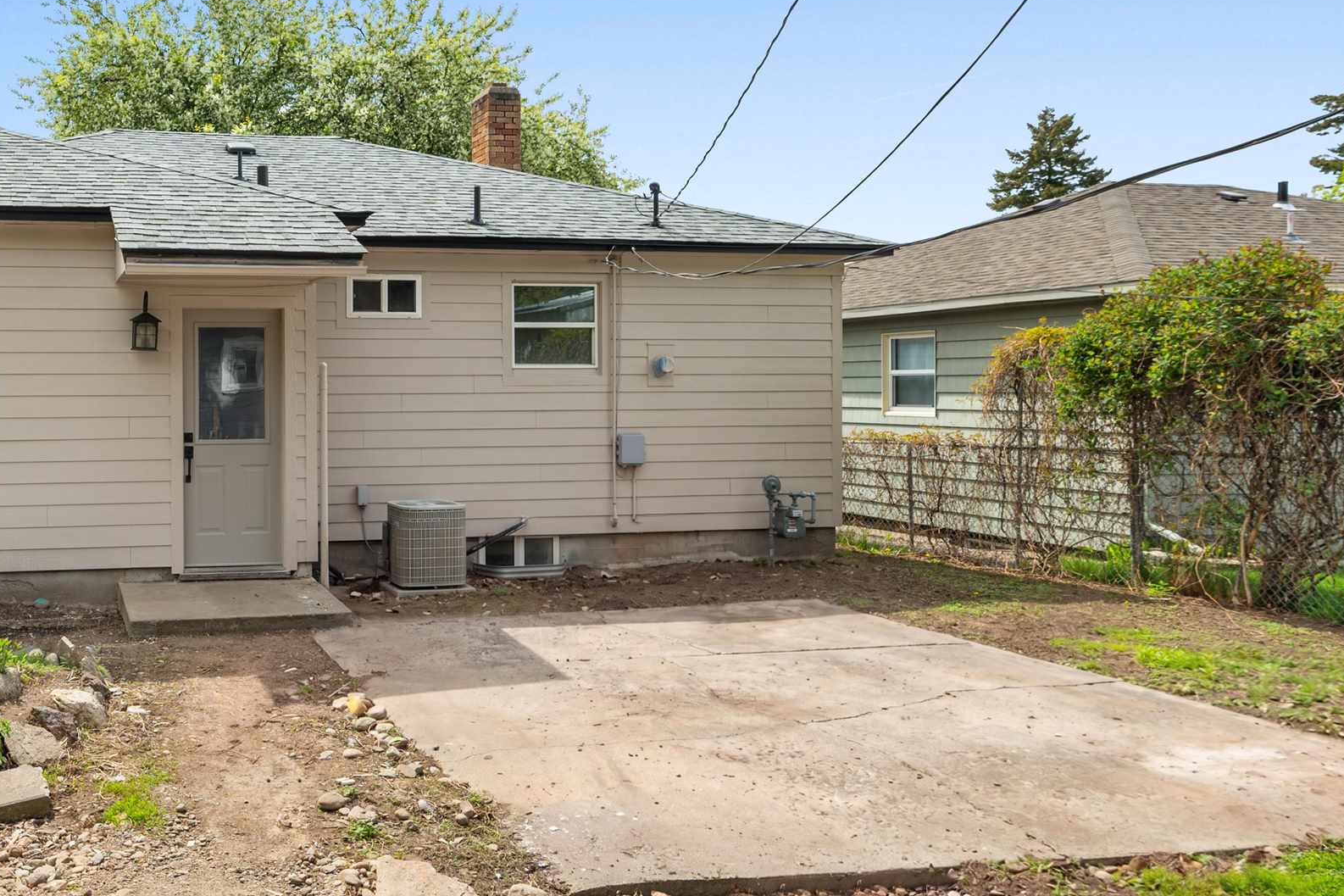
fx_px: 1157
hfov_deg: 55.0
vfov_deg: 42.2
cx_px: 223
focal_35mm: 31
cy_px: 381
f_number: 8
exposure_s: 1/60
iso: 100
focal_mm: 16
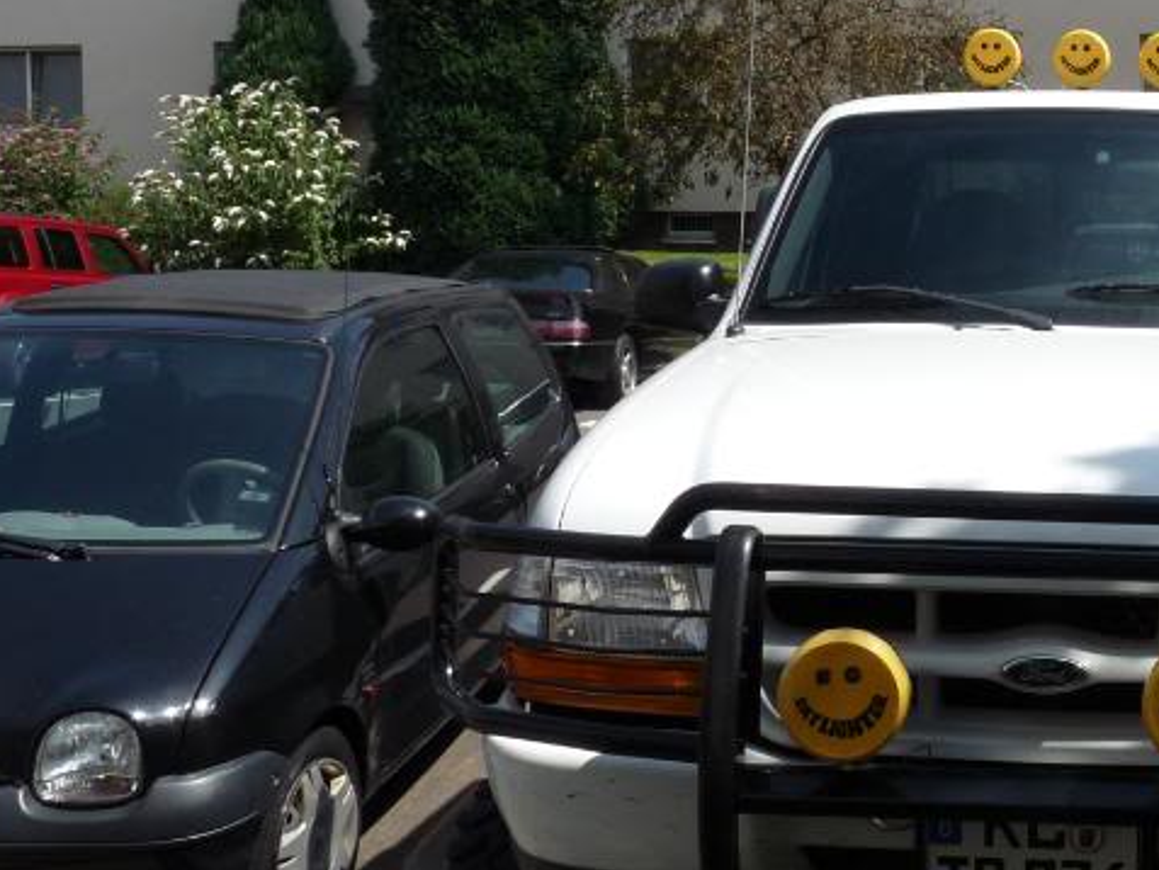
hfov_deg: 31.3
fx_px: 1942
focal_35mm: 58
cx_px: 1101
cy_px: 367
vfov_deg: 25.2
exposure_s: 1/320
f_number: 5.6
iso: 100
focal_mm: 4.8
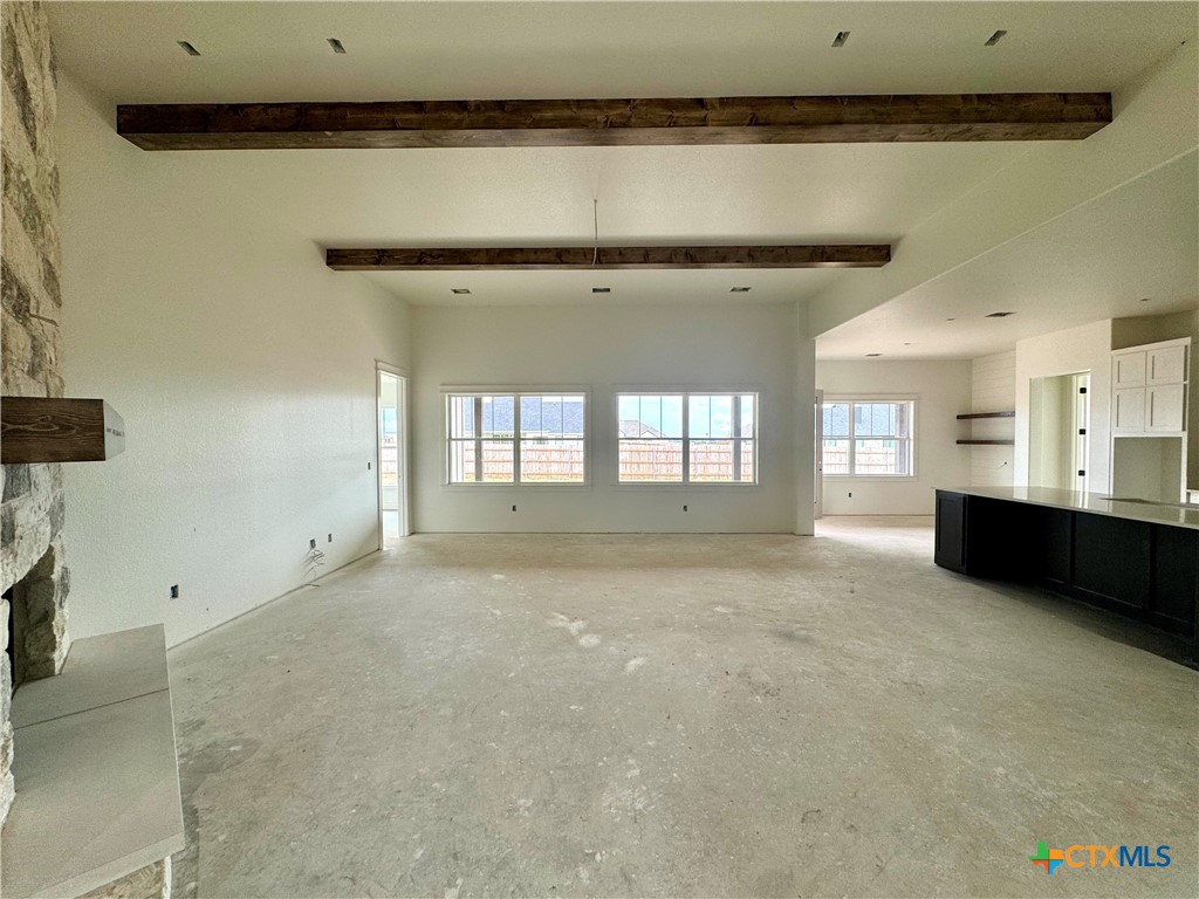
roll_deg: +1.1
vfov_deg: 85.7
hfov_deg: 102.1
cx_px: 600
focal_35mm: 14
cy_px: 450
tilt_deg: -1.2
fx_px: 485
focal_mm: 2.22
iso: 64
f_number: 2.2
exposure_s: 1/99
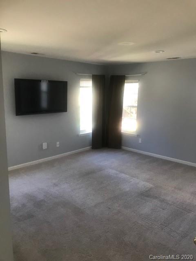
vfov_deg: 63.4
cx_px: 98
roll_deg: -1.1
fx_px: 211
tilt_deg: -12.0
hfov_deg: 49.7
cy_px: 130
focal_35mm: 28
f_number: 1.8
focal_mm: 3.99
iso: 40
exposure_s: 1/30
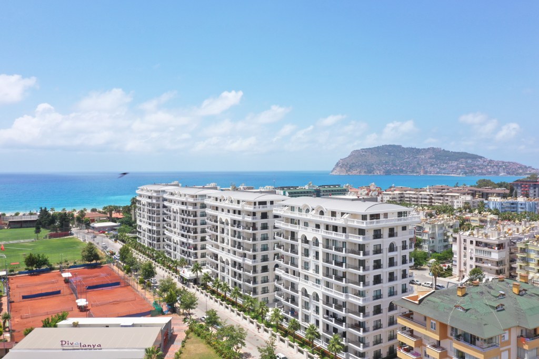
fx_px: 419
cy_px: 180
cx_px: 270
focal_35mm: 28
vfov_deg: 46.4
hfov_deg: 65.5
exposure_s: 1/100
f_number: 11
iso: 100
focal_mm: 10.26
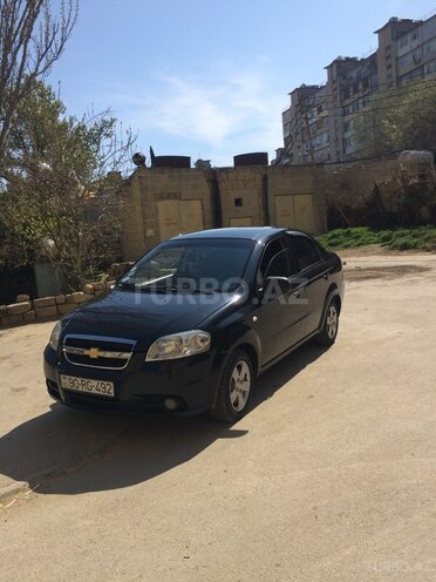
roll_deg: +3.9
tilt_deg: -10.4
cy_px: 291
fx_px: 487
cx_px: 218
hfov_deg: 48.2
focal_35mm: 29
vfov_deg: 61.7
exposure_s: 1/3165
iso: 32
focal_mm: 4.15
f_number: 2.2
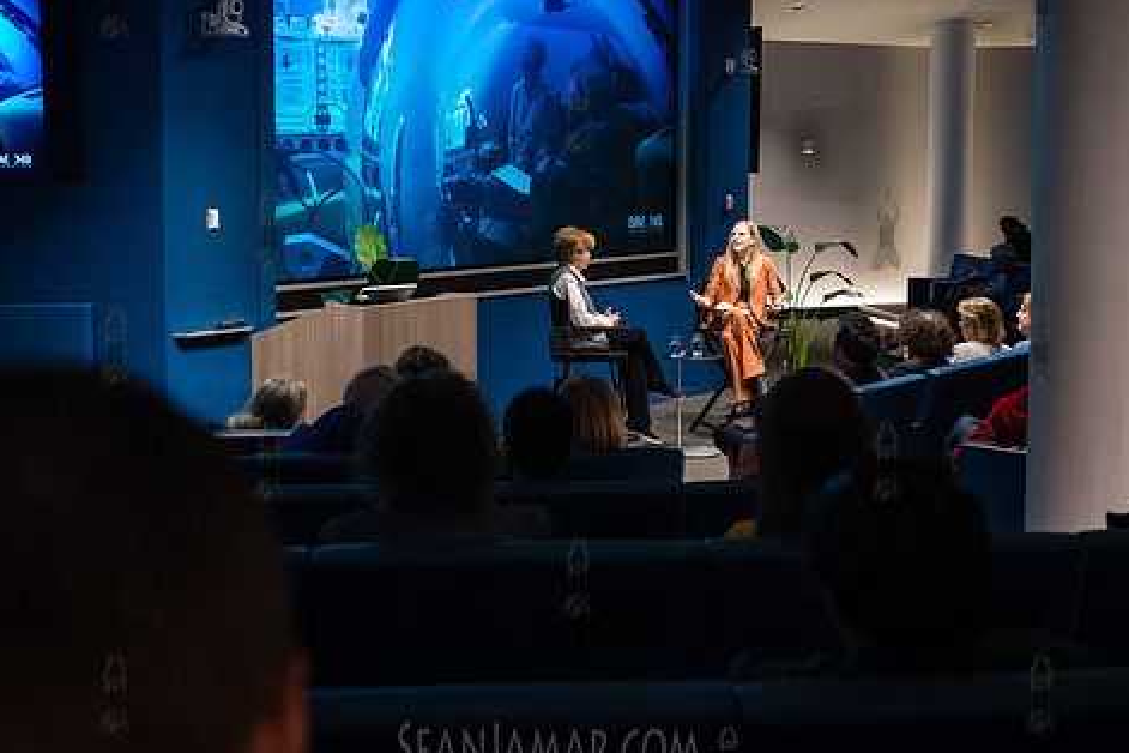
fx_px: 1599
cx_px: 575
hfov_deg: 38.9
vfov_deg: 26.5
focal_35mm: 51
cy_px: 343
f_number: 3.5
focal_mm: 39
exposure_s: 1/160
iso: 8000
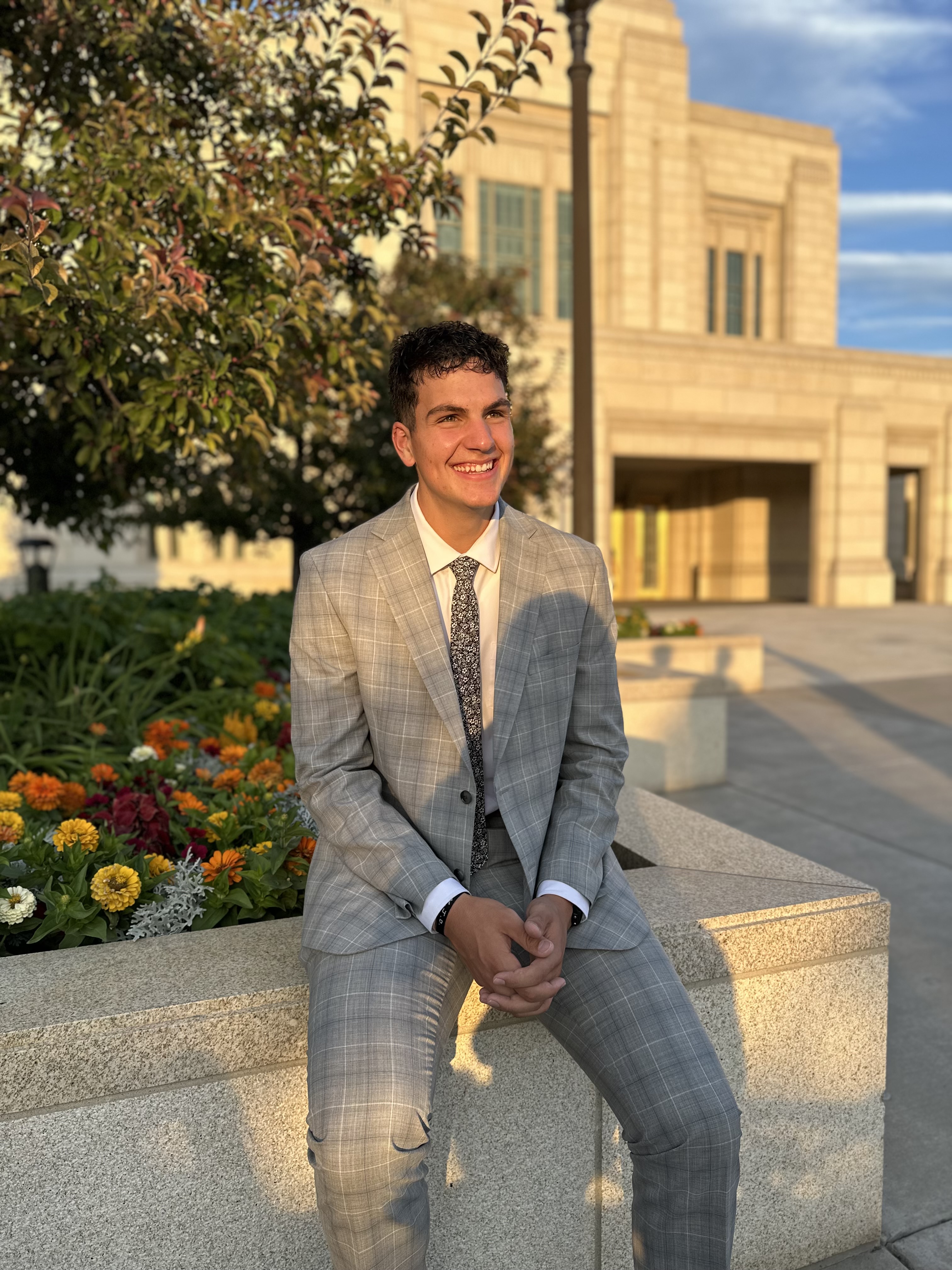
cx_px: 476
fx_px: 880
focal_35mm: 24
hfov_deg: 56.8
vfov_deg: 71.6
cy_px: 635
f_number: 1.78
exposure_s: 1/779
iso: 80
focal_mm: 6.86
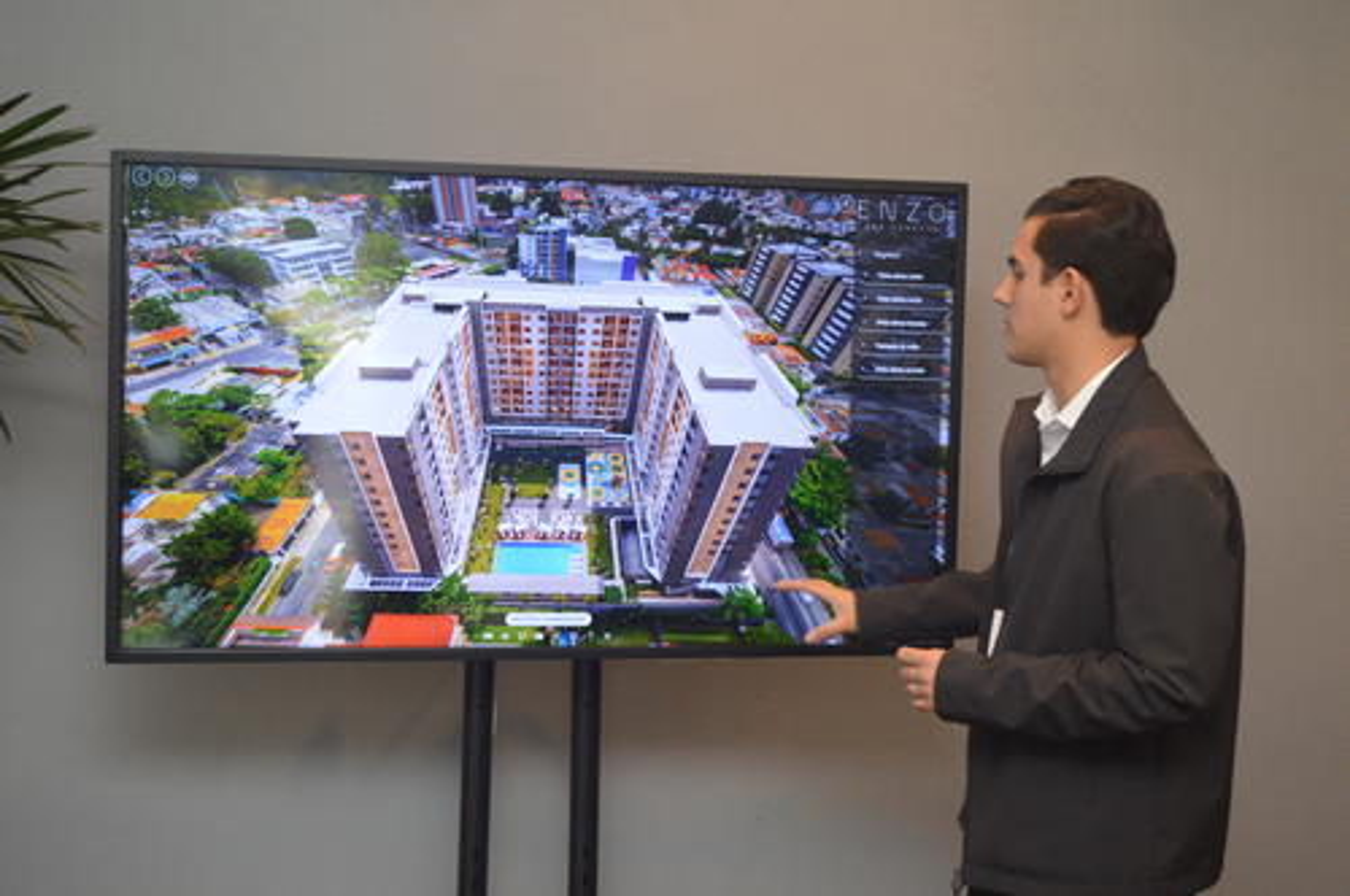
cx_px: 675
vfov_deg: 25.7
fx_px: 1966
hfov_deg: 37.9
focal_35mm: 52
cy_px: 448
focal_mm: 35
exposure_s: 1/60
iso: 720
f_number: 5
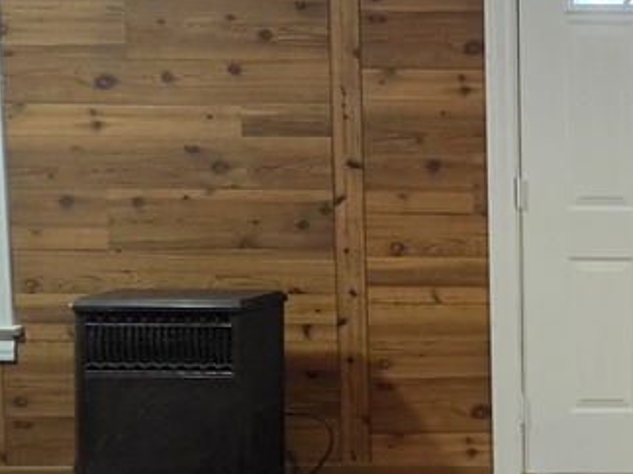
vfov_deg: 25.2
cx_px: 890
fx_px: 1060
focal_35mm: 58
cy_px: 192
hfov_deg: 26.4
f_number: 1.9
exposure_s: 1/60
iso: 640
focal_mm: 2.2
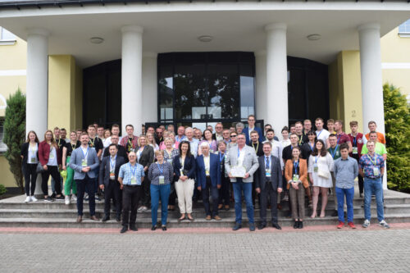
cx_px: 205
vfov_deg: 39.9
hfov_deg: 57.2
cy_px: 136
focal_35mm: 33
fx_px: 376
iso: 400
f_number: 8
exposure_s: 1/250
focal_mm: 22
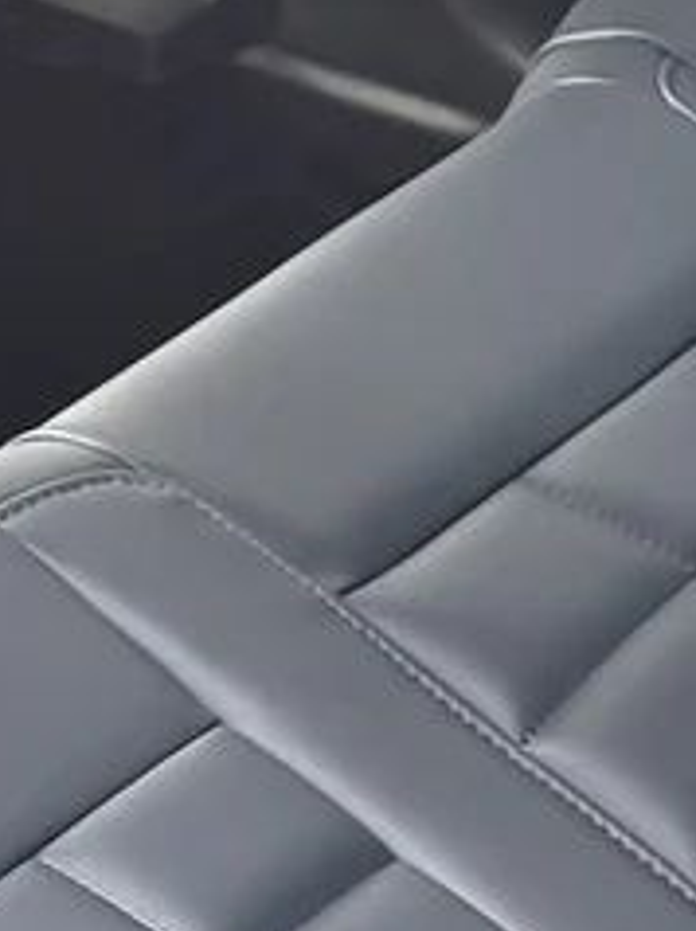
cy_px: 164
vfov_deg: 11.3
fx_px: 4700
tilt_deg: -28.1
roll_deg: +0.2
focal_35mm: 175
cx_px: -618
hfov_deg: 8.1
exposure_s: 1/80
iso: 125
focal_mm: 5.96
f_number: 1.6
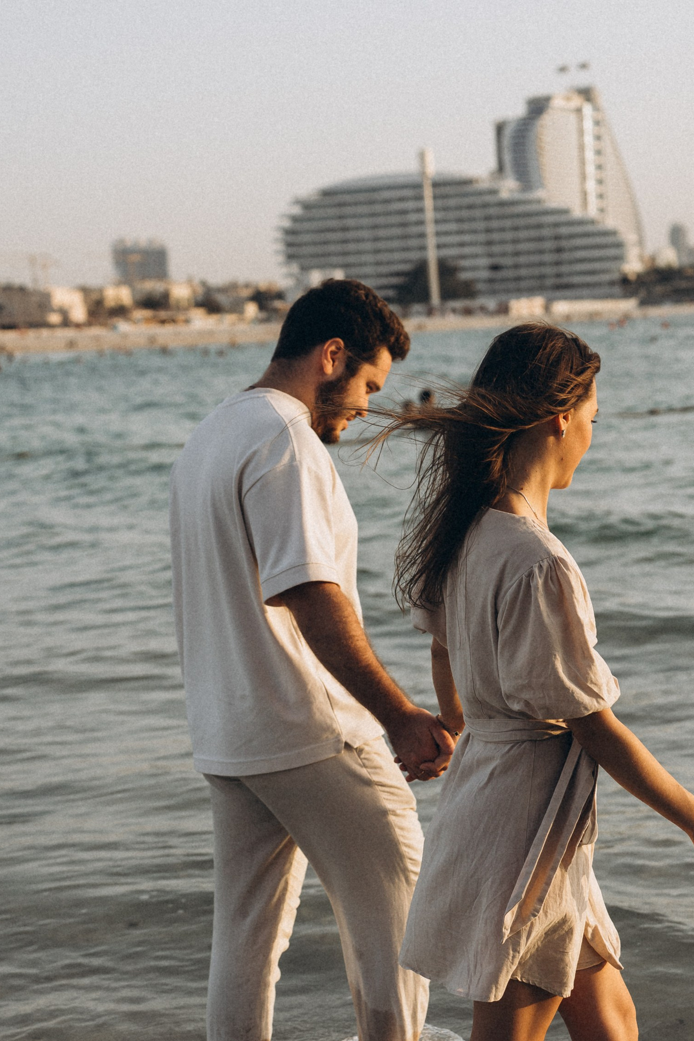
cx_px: 507
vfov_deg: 26.5
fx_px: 2197
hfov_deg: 17.9
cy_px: 677
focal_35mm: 76
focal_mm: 42
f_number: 3.2
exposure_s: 1/1250
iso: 160
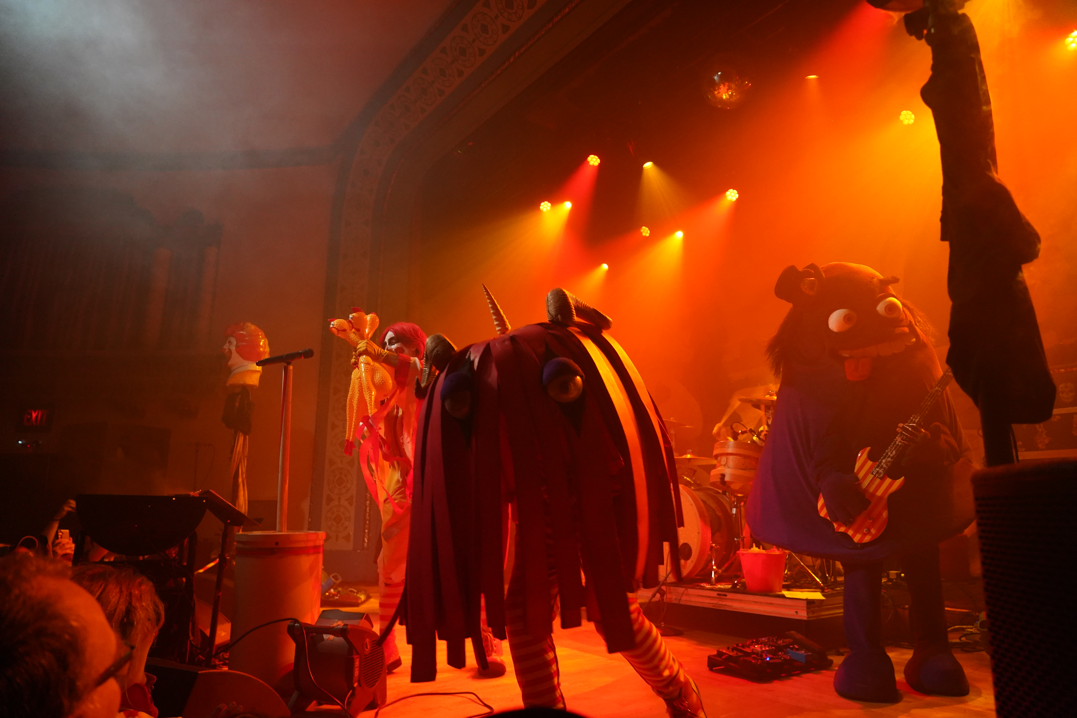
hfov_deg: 73.7
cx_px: 538
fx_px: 718
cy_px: 359
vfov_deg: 53.1
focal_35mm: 24
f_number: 4
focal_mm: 24
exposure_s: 1/160
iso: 6400
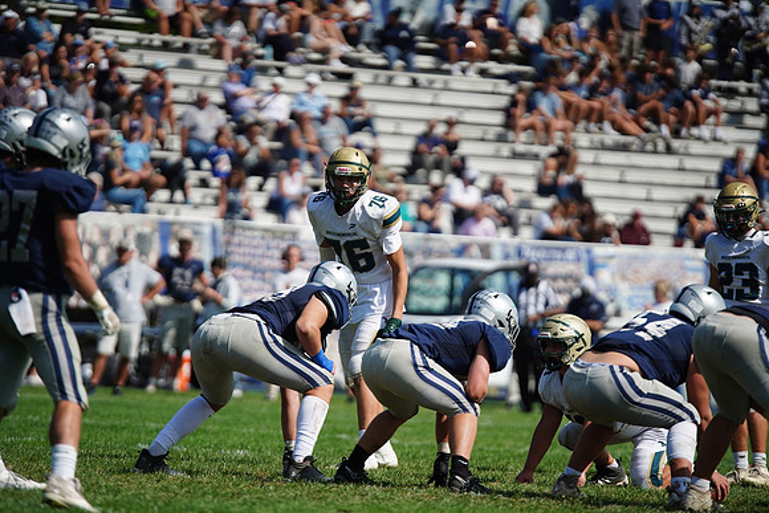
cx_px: 384
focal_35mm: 300
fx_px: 6410
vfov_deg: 4.6
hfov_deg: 6.9
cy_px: 256
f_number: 2.8
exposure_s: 1/8000
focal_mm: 300
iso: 400
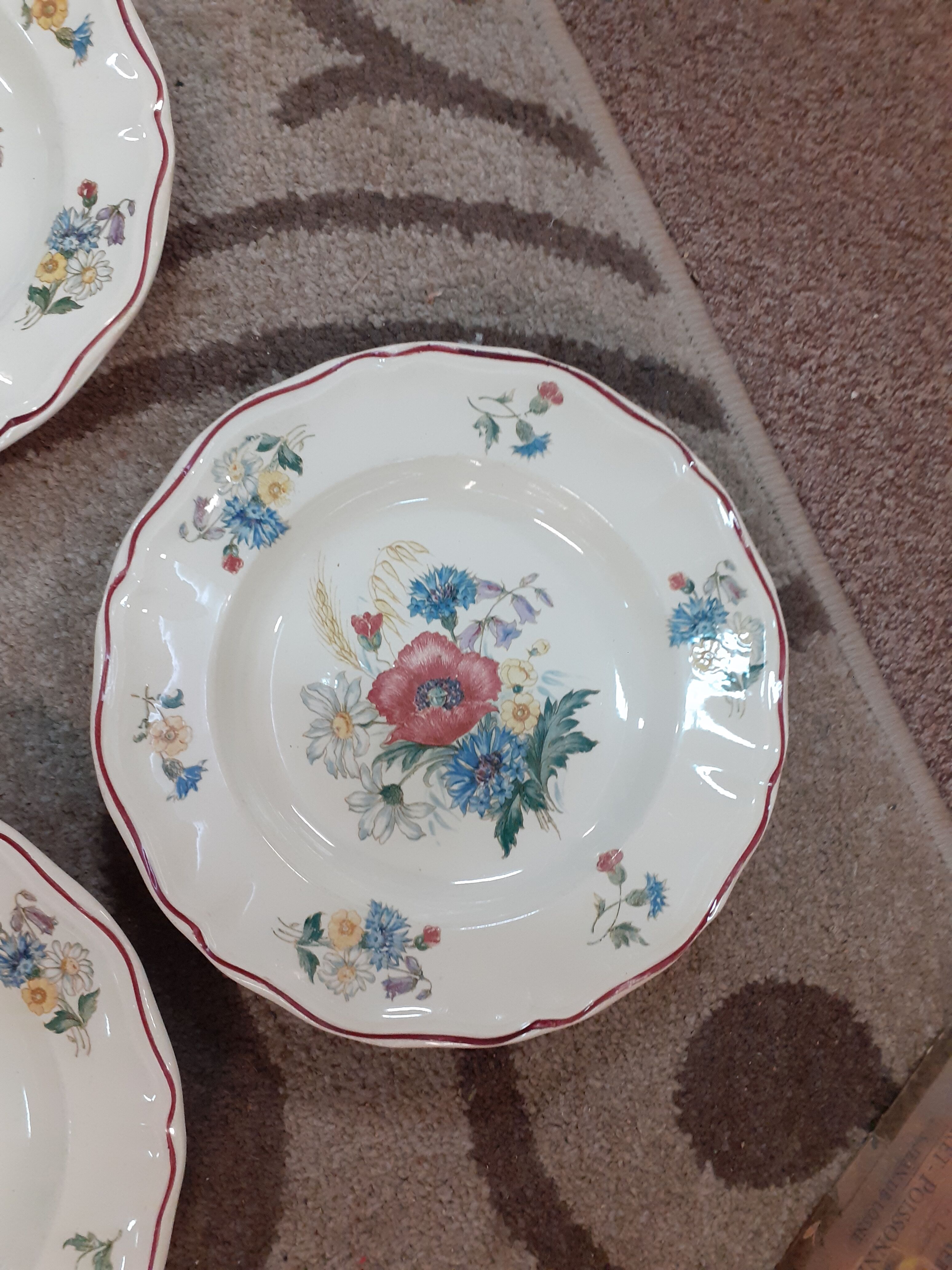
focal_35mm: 27
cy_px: 635
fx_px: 990
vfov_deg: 65.3
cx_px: 476
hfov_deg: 51.4
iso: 160
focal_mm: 3.6
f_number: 1.9
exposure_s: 1/50
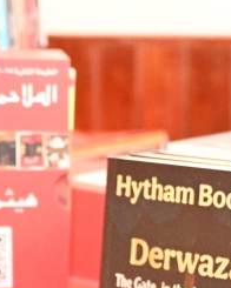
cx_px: 202
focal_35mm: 161
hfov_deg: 9.6
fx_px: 1376
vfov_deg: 11.6
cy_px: 410
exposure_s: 1/200
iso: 6400
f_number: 2.8
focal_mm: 35
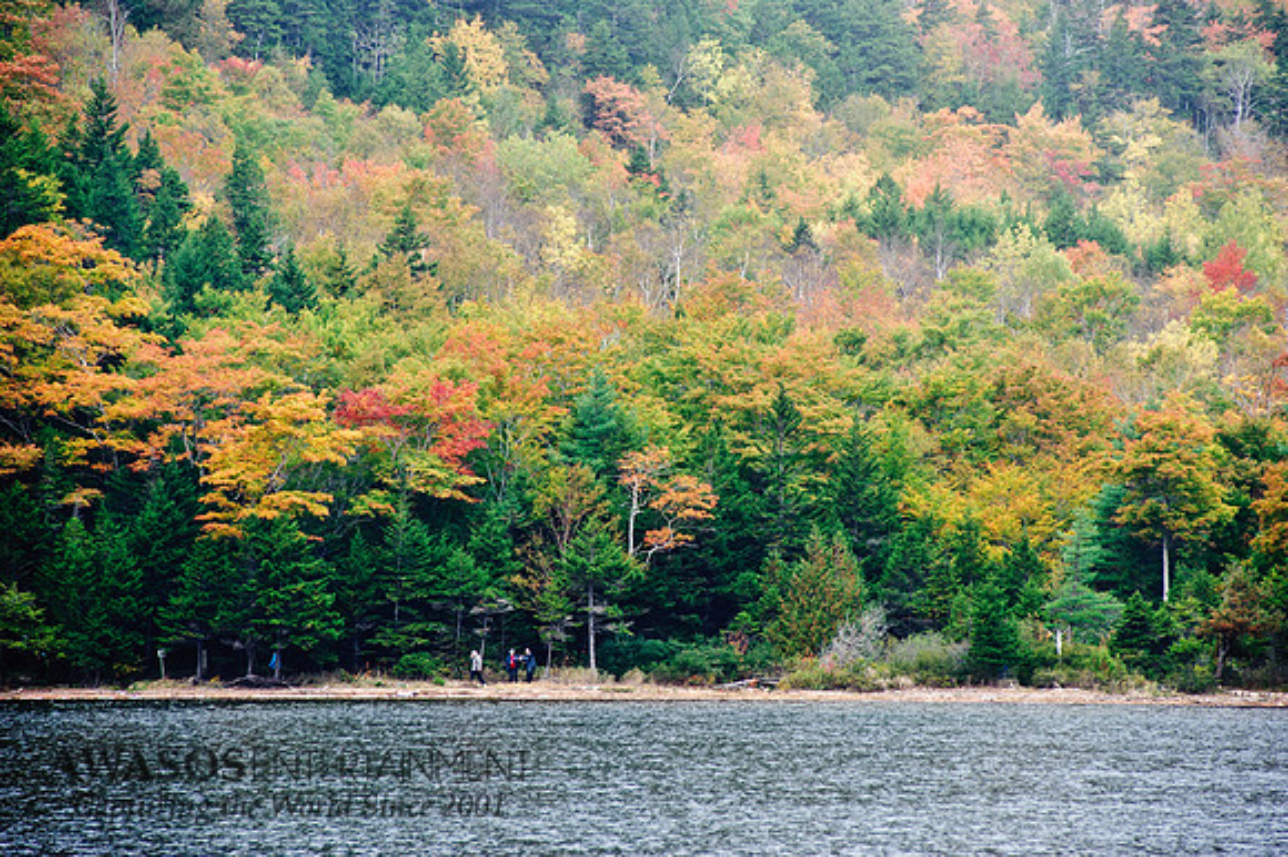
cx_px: 644
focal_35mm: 200
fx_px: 7151
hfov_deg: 10.3
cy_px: 428
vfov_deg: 6.9
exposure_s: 1/25
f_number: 8
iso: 200
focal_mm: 200
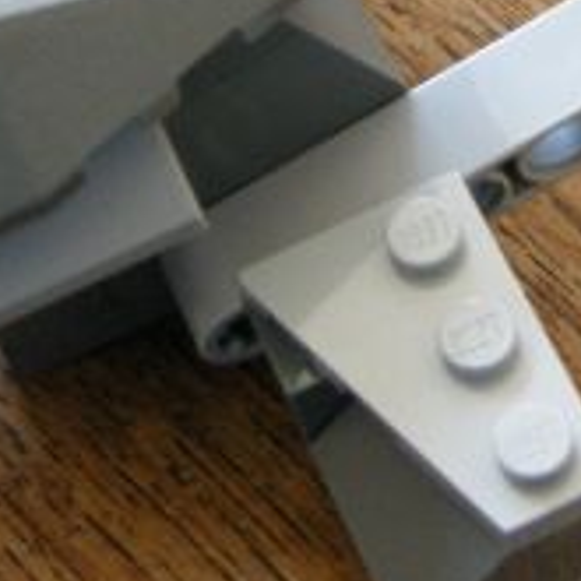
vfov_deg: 11.2
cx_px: 644
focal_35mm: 154
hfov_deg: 11.2
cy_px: -39
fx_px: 2924
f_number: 2.7
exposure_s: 1/59.8
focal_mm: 7.5
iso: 160
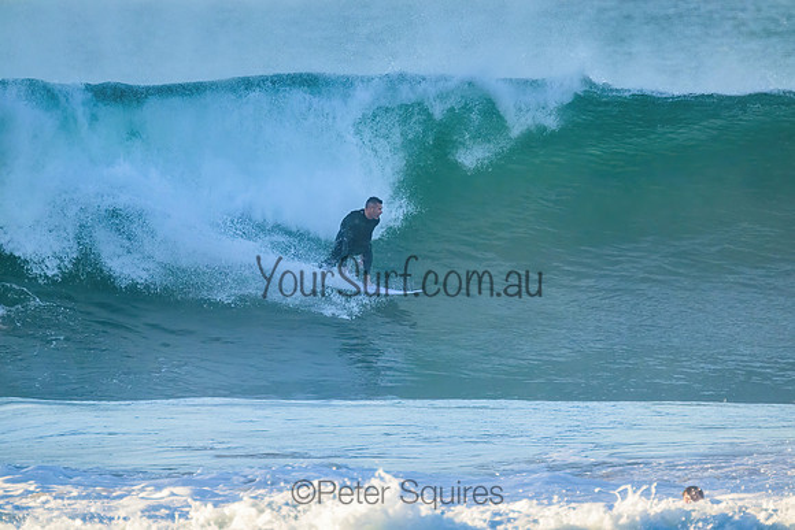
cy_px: 265
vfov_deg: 1.7
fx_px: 17670
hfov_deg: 2.6
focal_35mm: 800
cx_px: 398
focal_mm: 800
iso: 4500
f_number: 11
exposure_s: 1/1600
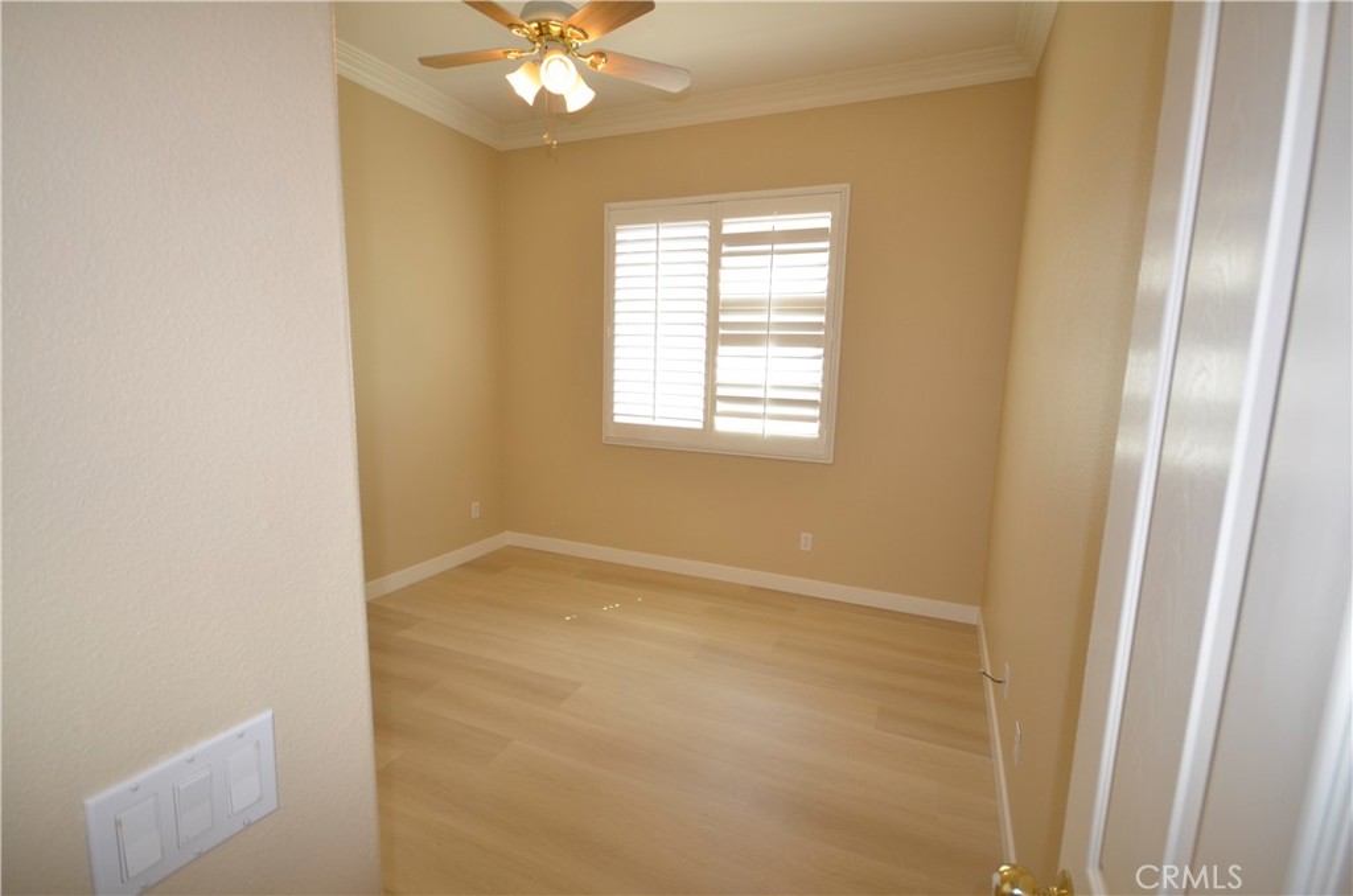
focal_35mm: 16
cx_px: 676
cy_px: 448
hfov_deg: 95.1
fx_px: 619
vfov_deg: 71.8
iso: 360
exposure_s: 1/125
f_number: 4.2
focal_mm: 11
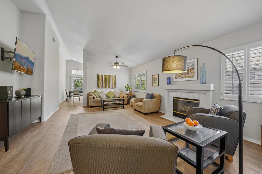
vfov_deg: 85.4
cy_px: 87
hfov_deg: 108.3
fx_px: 95
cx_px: 131
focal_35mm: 13
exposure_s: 1/6
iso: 400
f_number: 13
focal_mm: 13
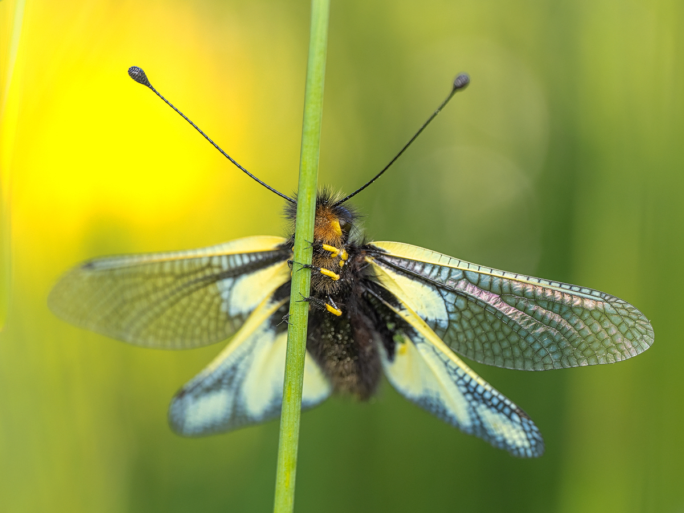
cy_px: 256
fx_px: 3557
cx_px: 342
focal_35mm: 180
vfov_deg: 8.2
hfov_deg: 11.0
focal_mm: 90
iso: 200
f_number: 5.6
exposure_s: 1/200
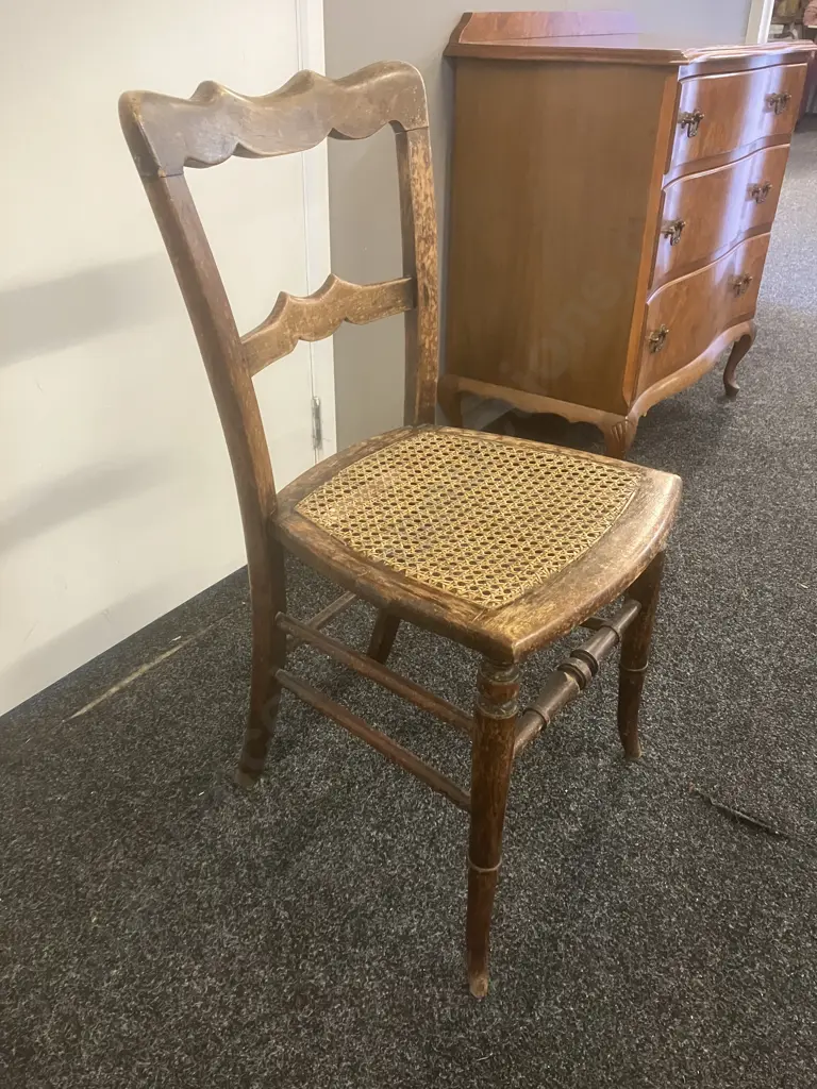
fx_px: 881
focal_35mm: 28
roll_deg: -1.3
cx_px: 408
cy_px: 544
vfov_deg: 63.4
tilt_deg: -29.7
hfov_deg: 49.7
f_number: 1.8
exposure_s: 1/33
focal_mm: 3.99
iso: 320
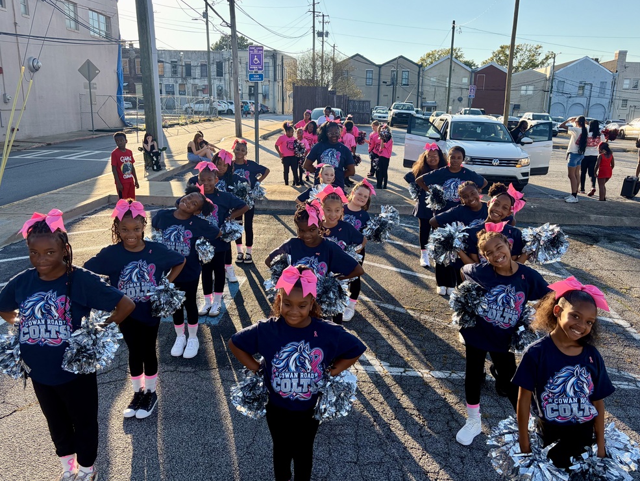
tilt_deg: -11.1
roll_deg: +0.0
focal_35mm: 27
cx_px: 322
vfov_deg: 51.4
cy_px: 233
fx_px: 499
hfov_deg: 65.3
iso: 64
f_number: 1.6
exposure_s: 1/920
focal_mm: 5.96
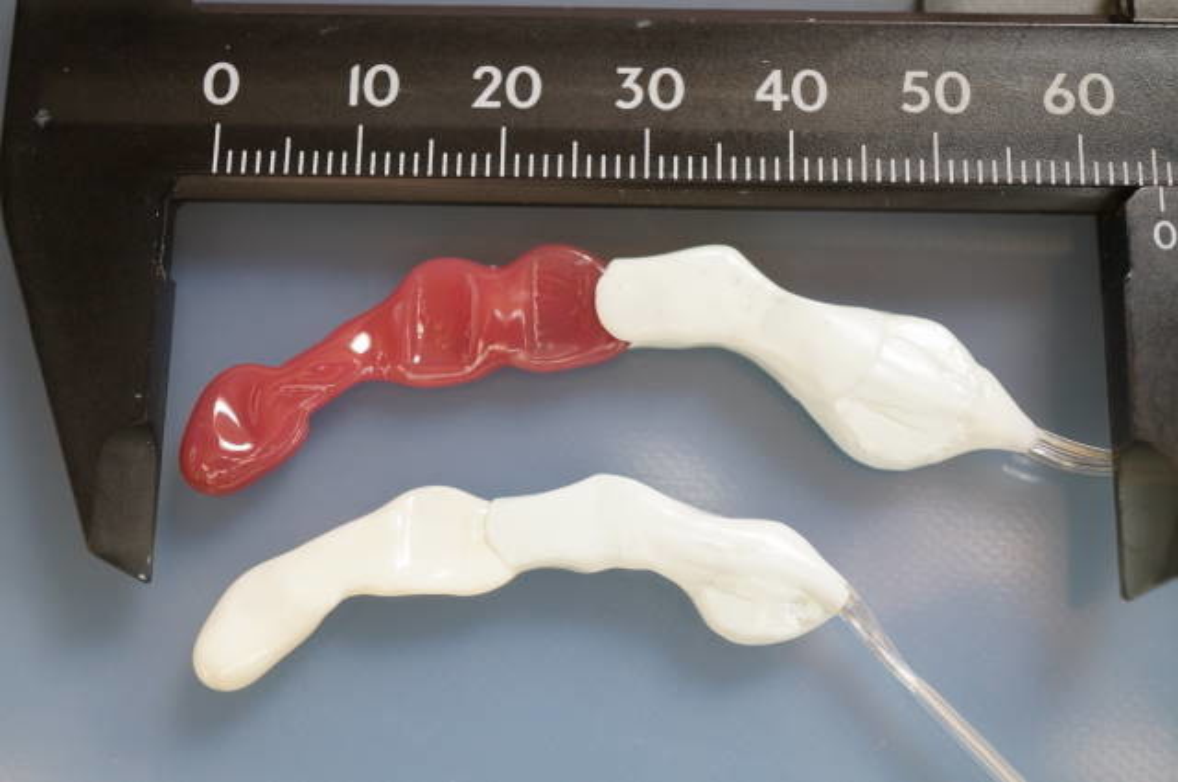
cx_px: 589
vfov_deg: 29.8
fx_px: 1471
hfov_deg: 43.7
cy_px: 391
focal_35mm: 45
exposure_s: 1/60
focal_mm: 30
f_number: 4
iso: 500
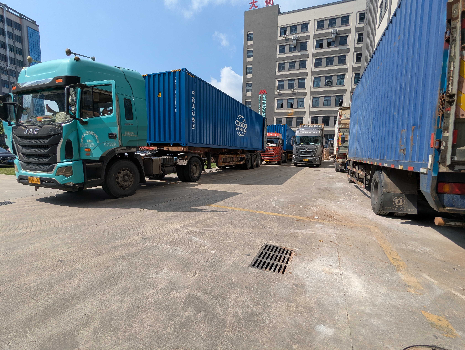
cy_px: 175
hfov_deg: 94.4
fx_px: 215
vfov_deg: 78.2
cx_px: 232
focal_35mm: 16
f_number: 2.2
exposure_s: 1/1637
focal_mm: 2.35
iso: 51
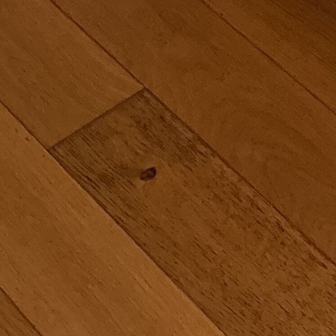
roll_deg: -0.6
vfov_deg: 11.5
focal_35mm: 138
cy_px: -326
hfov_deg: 11.4
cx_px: 672
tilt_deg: -31.7
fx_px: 1515
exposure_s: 1/60
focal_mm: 3
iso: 80
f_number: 1.8
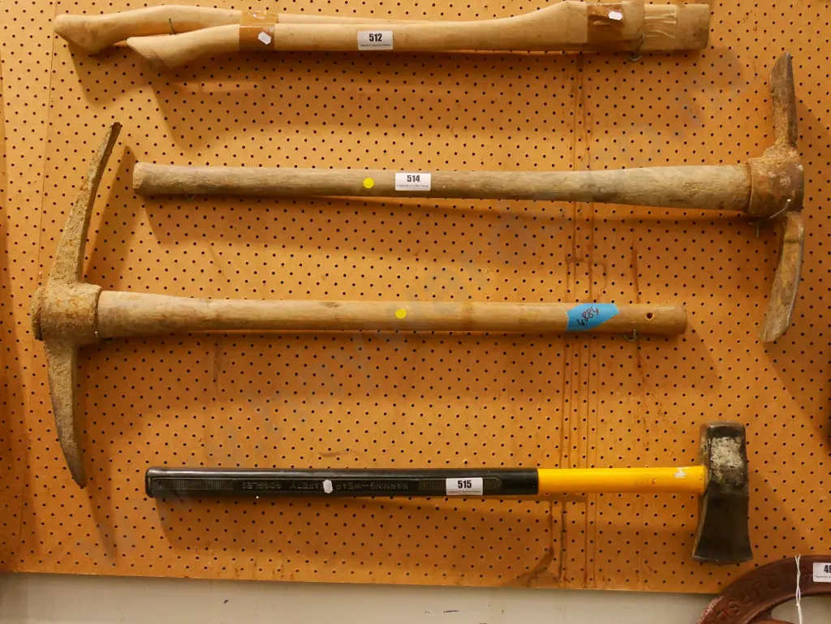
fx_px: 961
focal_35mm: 40
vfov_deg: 36.0
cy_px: 312
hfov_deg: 46.8
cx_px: 416
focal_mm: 20
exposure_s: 1/80
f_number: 4.6
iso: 3200
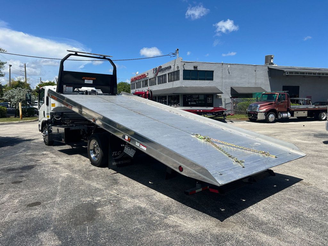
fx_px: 246
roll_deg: +0.5
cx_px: 164
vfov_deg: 53.1
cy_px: 123
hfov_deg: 67.3
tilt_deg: -4.4
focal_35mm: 26
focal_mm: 5.7
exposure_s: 1/5319
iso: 50
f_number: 1.5
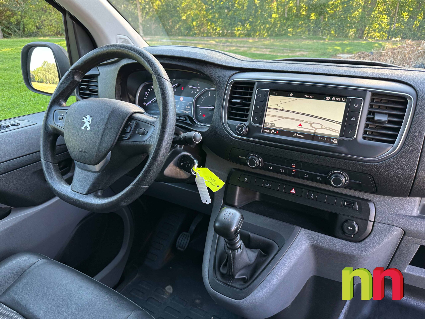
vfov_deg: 56.8
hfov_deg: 71.6
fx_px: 295
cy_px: 160
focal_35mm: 24
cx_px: 212
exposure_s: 1/3200
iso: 80
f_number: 1.8
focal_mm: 6.86
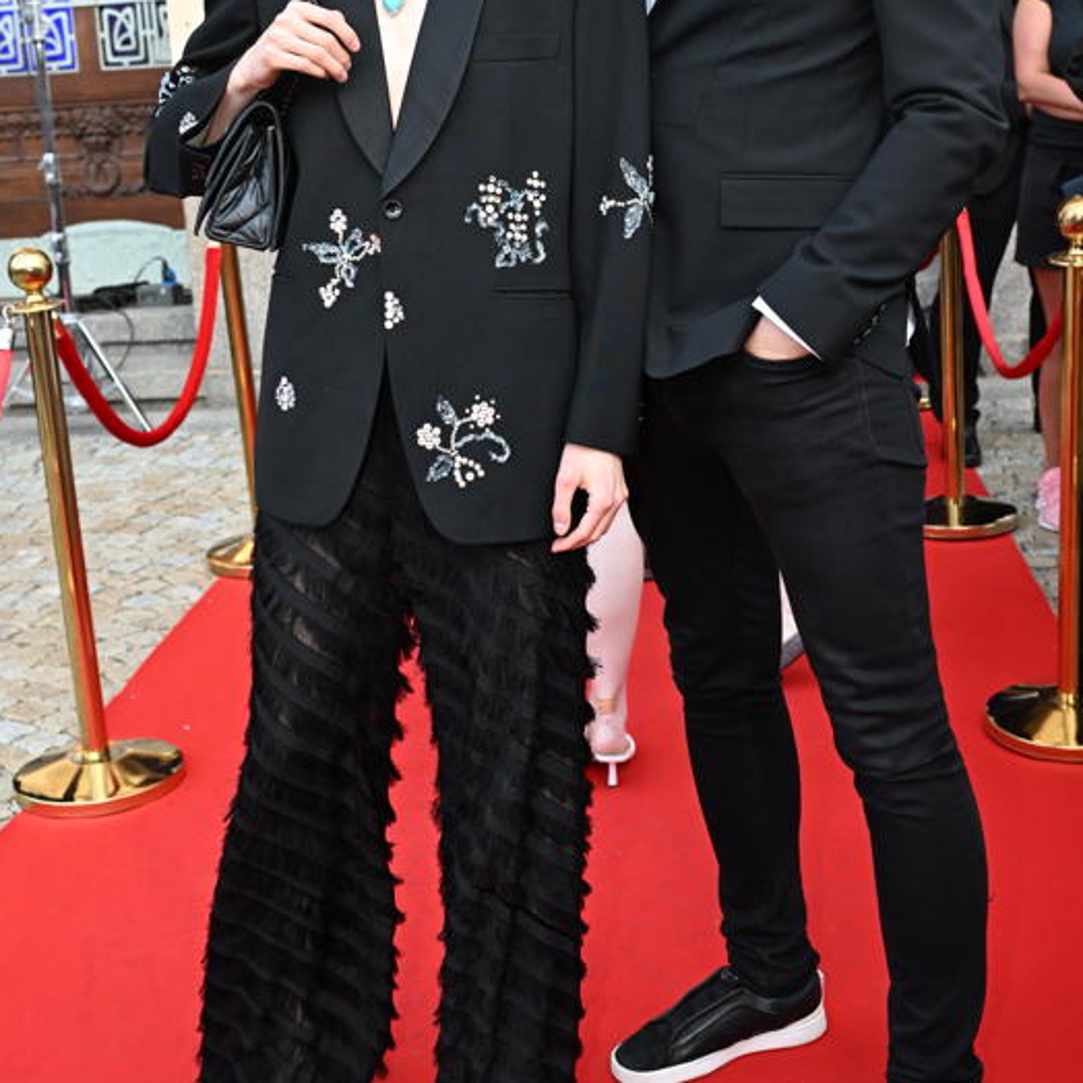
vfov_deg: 32.6
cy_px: 396
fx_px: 1841
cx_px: 575
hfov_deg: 32.8
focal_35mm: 52
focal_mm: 31
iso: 800
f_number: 5
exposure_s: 1/250
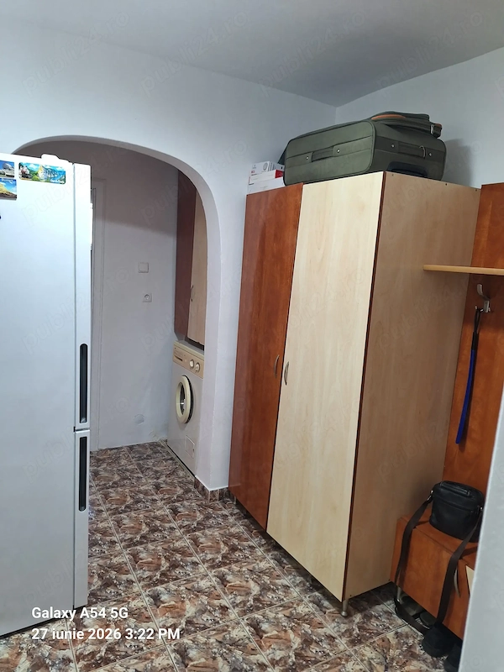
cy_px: 336
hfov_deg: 58.9
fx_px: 446
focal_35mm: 23
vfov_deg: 73.9
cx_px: 252
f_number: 1.8
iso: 160
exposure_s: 1/50
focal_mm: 5.54
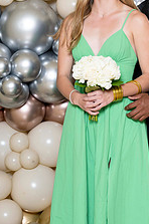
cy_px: 64
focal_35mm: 192
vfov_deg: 10.7
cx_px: 131
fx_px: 1196
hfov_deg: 7.1
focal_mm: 95
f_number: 5.6
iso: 250
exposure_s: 1/200
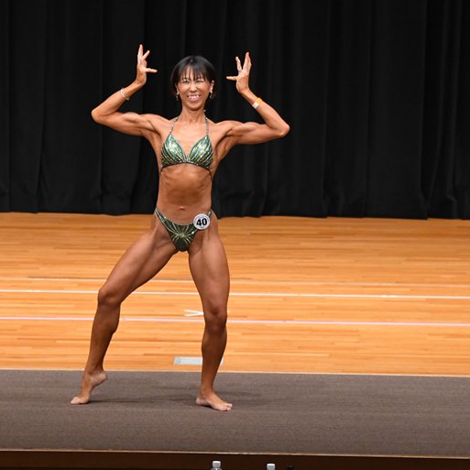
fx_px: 3979
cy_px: 235
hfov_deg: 6.8
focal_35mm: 259
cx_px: 164
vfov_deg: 6.8
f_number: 5.6
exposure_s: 1/400
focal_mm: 135
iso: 4000
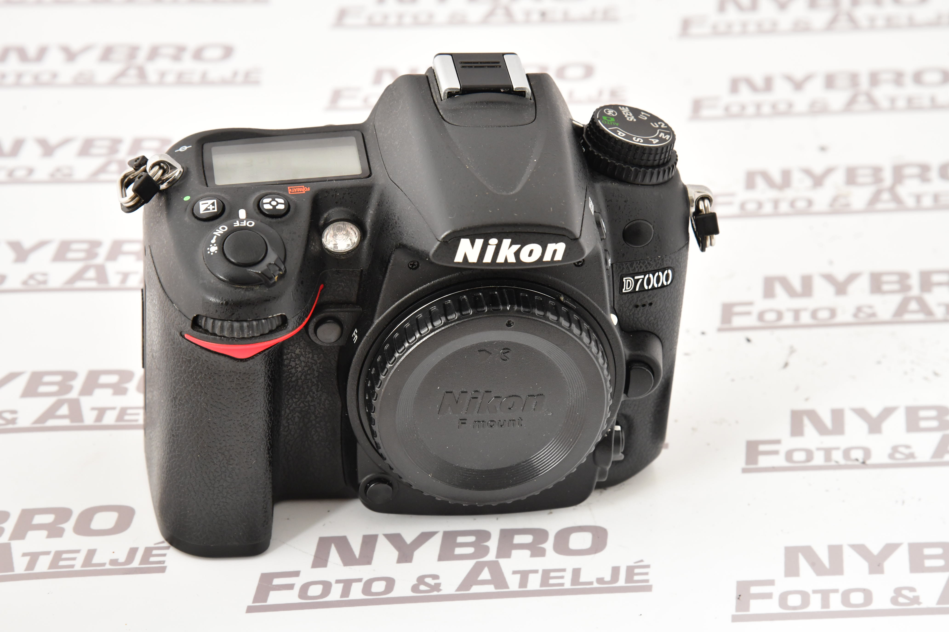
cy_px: 316
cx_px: 474
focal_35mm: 120
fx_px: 3163
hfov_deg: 17.1
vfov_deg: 11.4
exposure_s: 1/160
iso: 1600
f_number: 13
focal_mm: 120
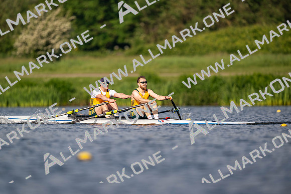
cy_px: 97
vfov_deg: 2.3
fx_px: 4851
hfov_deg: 3.4
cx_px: 146
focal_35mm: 600
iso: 200
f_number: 4
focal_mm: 600
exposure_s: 1/2500
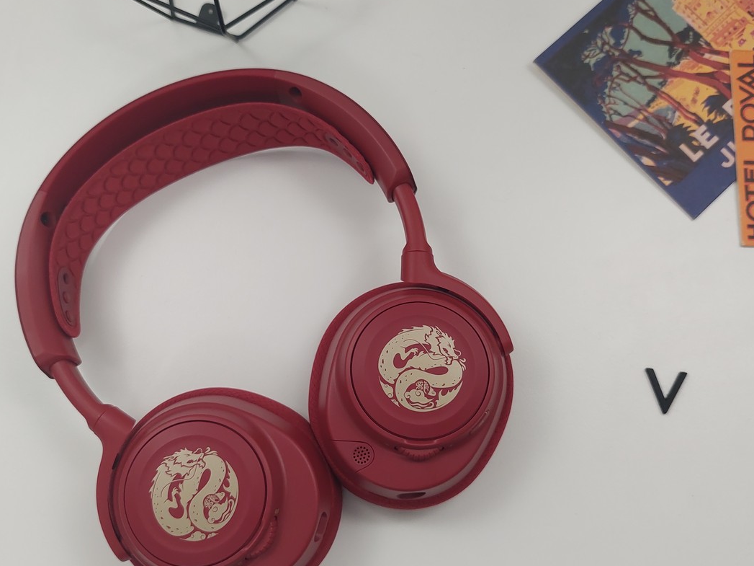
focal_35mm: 33
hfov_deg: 55.3
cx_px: 354
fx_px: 719
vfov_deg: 42.9
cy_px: 309
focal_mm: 5.23
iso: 80
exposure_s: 1/120
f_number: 1.8
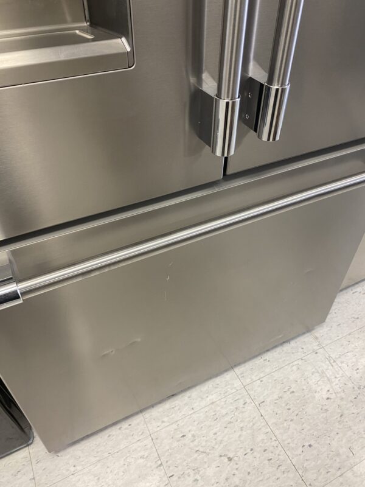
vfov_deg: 67.3
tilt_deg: -44.7
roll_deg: -1.1
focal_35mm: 26
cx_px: 182
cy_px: 244
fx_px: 366
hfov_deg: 53.1
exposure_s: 1/66
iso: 100
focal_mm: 4.25
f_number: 1.8
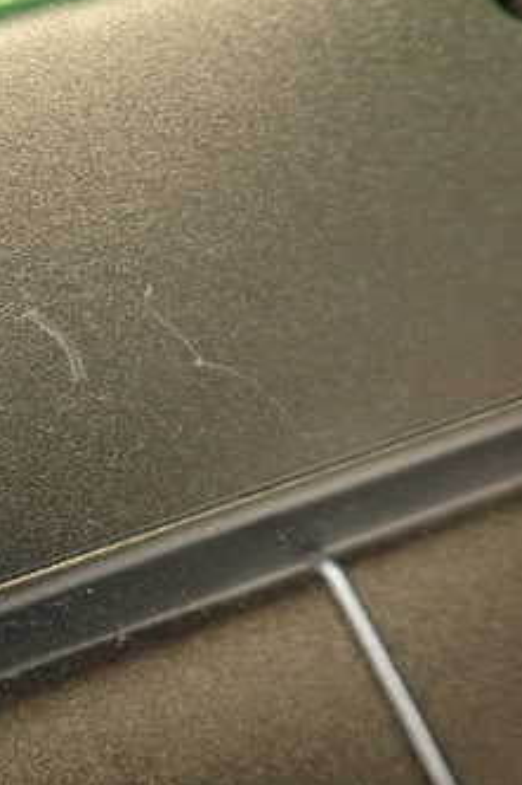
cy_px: 494
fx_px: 1023
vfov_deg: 41.6
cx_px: -130
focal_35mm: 47
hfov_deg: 25.3
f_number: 2
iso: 320
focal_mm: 4.5
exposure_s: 1/30
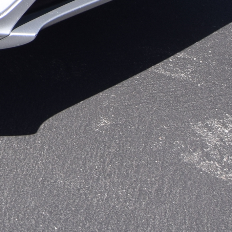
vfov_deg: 11.6
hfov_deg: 11.5
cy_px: -249
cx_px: -259
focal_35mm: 134
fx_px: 1016
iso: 200
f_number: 10
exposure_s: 1/400
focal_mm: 16
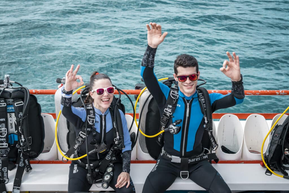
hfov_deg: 39.6
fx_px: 401
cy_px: 96
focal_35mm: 50
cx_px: 144
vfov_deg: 27.0
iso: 100
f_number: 6.3
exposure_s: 1/250
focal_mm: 50
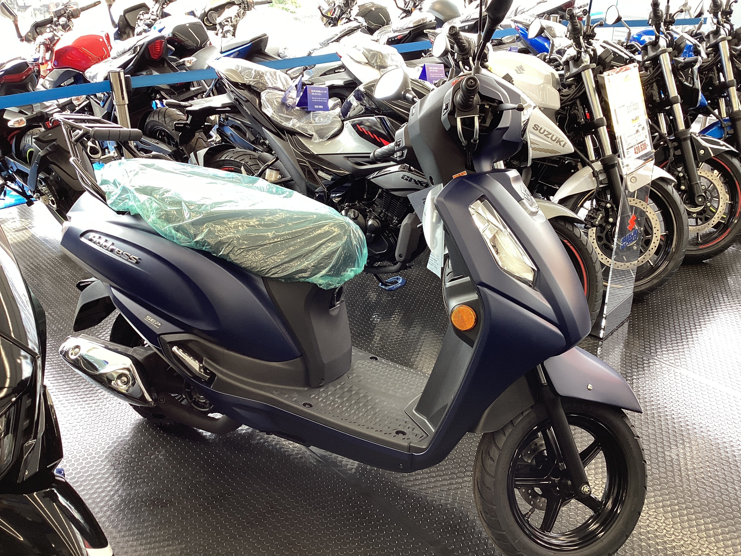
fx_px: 664
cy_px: 278
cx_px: 370
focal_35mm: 31
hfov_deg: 58.4
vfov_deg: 45.4
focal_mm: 3.3
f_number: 2.4
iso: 50
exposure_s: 1/60
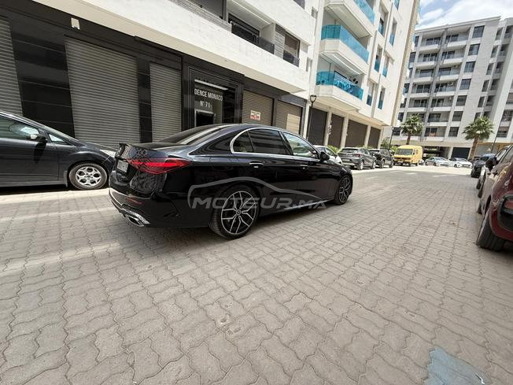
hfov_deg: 102.1
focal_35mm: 14
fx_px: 207
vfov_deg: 85.7
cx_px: 256
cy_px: 192
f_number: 2.2
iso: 64
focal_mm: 2.22
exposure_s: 1/590
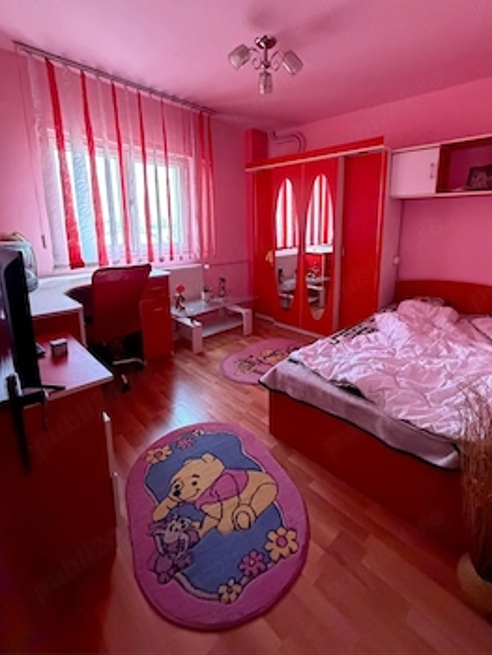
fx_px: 303
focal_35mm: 16
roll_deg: -0.1
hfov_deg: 77.9
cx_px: 275
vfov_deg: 93.9
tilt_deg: -10.6
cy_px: 284
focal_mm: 2.22
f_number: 2.2
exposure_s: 1/60
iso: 800
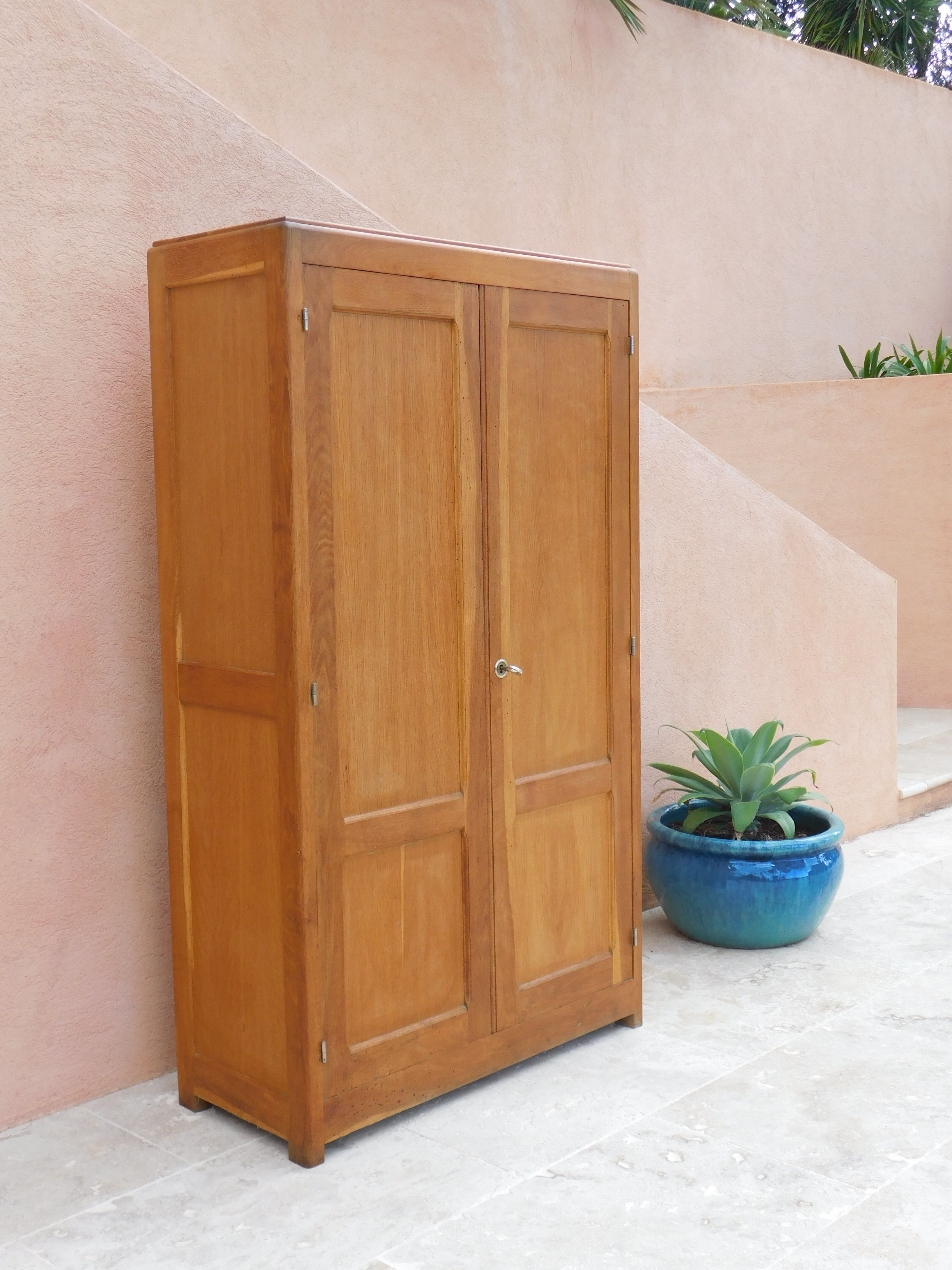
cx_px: 476
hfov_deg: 36.0
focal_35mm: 40
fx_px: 1467
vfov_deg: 46.8
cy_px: 635
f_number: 3.6
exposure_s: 1/200
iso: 125
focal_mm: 7.1
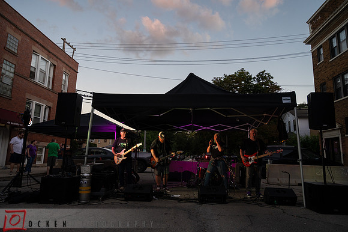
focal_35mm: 25
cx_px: 174
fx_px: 239
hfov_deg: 72.2
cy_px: 116
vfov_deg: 51.8
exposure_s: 1/320
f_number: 4.5
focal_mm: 24
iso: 800
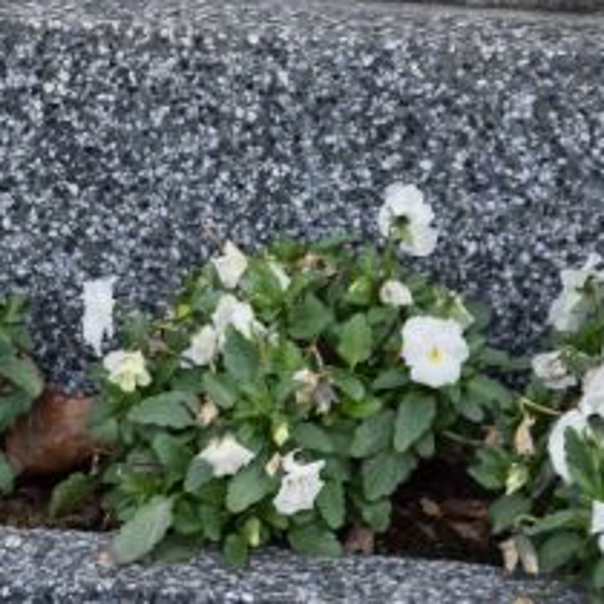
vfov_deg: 4.9
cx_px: 75
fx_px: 6890
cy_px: -978
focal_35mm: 349
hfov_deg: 5.0
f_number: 5.6
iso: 400
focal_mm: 48
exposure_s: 1/125
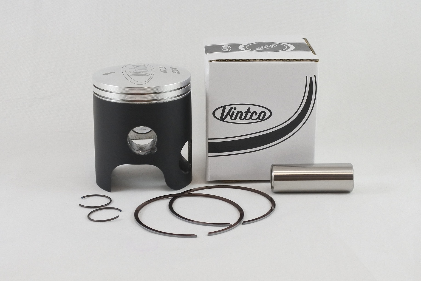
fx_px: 503
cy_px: 140
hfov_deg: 45.4
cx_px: 210
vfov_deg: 31.2
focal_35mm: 43
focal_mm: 16.1
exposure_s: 1/160
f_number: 4.5
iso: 400
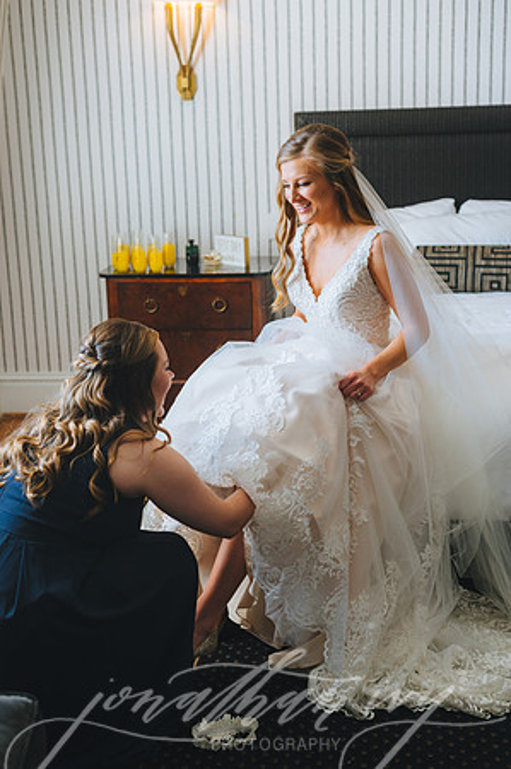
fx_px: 1067
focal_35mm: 50
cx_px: 256
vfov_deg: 39.6
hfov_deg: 26.9
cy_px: 384
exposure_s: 1/125
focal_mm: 50
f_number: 3.5
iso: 250
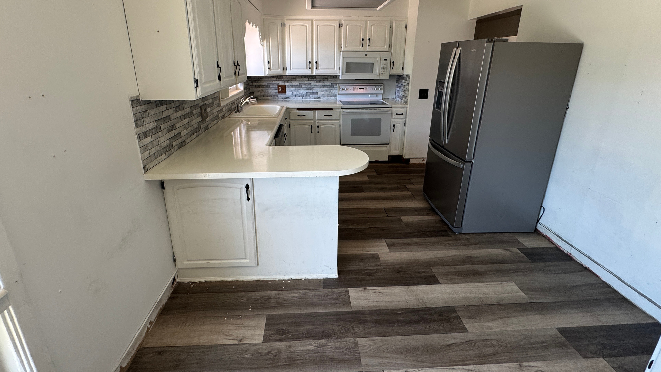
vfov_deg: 66.0
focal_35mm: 16
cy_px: 139
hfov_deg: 99.4
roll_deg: +0.0
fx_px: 280
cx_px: 324
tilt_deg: -16.3
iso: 160
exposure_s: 1/99
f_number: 2.2
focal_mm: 2.22
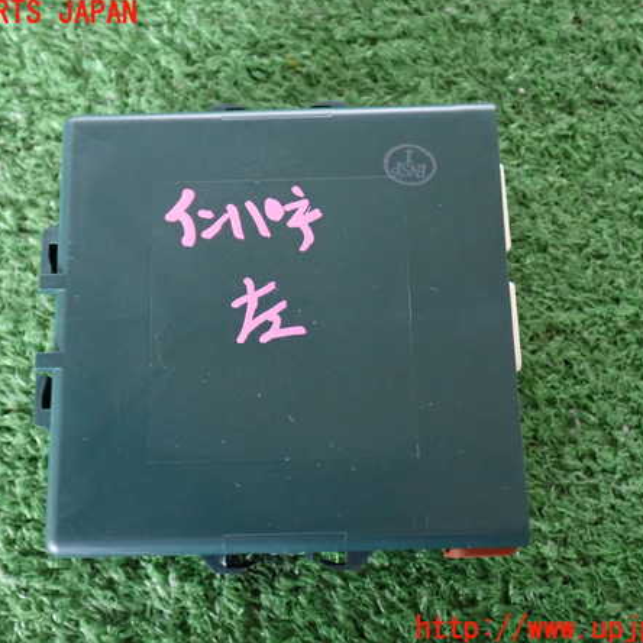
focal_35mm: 43
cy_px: 322
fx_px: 904
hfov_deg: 39.2
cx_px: 308
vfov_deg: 39.2
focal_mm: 6.37
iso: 800
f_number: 2.5
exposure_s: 1/30
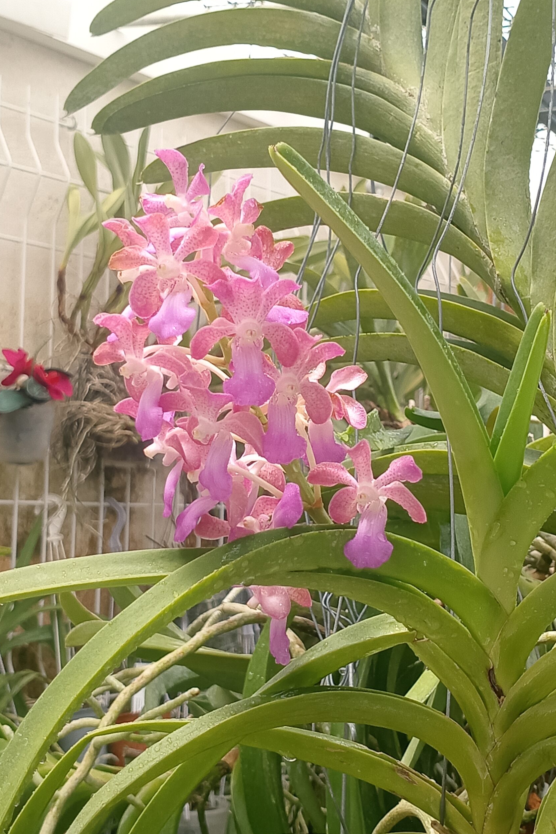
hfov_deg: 24.6
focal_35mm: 55
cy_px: 414
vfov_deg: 36.2
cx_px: 295
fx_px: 1274
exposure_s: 1/173
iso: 110
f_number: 1.8
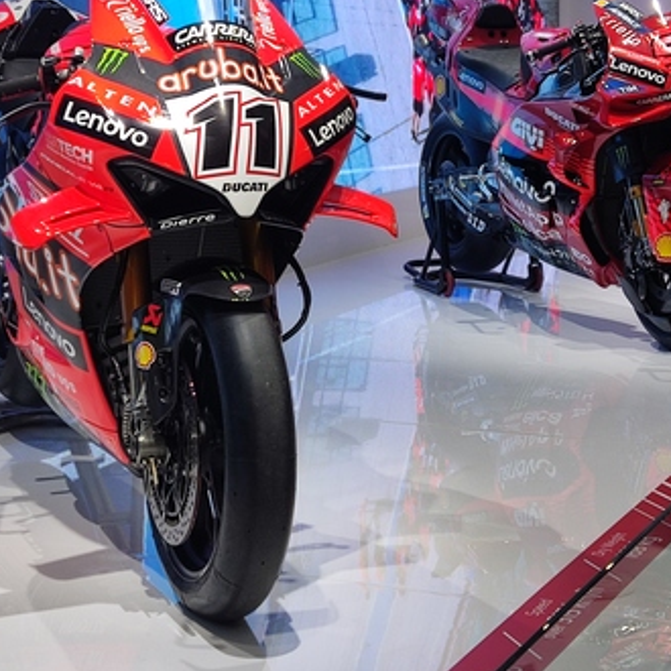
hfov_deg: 21.1
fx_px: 1798
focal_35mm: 82
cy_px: 242
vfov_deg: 21.1
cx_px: 344
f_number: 1.79
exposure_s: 1/100
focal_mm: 4.71
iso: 88
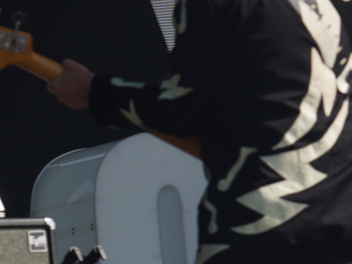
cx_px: 587
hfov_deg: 5.1
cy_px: 16
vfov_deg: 3.9
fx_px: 3894
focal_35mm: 383
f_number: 6.3
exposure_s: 1/400
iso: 100
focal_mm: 105
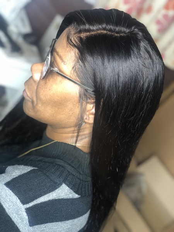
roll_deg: -39.5
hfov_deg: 28.0
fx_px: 349
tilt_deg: -30.8
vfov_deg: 36.8
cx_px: 87
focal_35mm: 52
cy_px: 116
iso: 125
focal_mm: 6
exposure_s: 1/24
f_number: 2.4
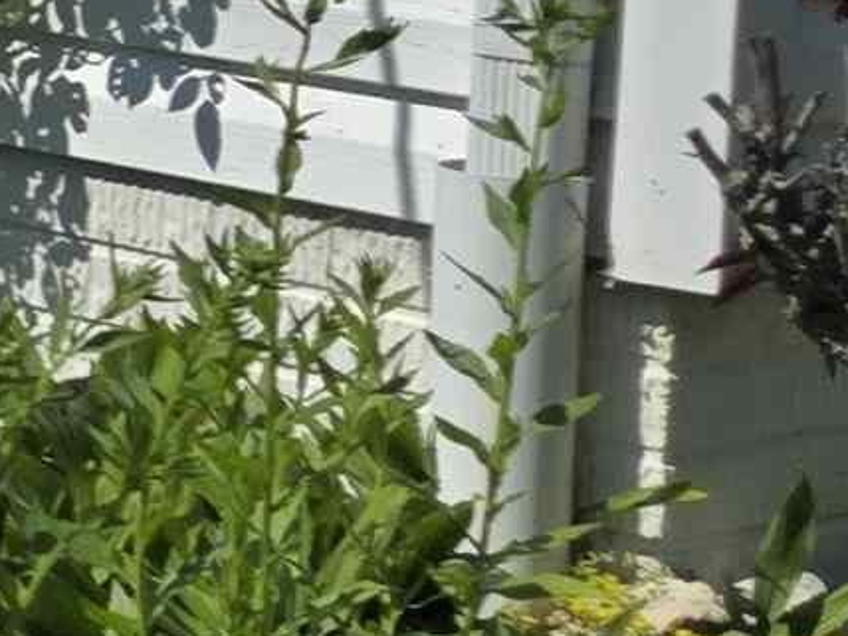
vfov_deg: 8.8
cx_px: -1686
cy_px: -210
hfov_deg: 9.4
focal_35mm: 165
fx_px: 4042
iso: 25
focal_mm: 5.4
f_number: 1.8
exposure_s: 1/3871
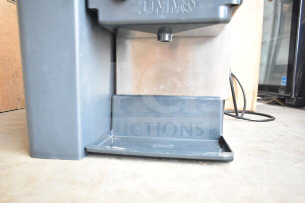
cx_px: 152
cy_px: 102
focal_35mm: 27
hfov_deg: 67.4
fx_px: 229
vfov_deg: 48.0
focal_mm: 18
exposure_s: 1/50
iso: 1600
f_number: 3.5
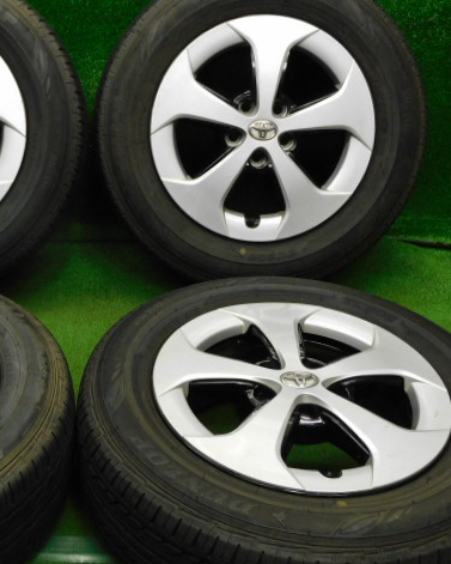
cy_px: 278
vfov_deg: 35.4
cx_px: 78
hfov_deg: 27.9
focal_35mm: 53
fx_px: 884
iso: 400
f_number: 3.8
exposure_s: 1/30
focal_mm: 7.2
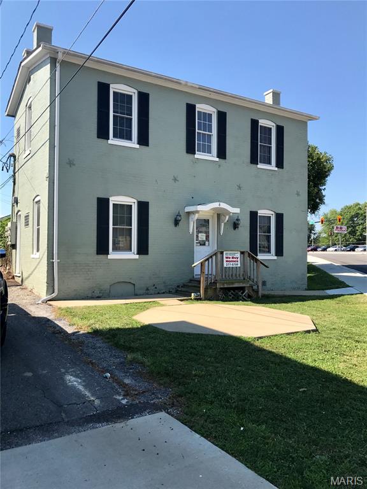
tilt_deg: +0.8
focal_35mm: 28
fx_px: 396
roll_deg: -1.3
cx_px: 184
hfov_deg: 49.7
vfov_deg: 63.4
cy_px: 244
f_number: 1.8
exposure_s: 1/1389
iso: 20
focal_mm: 3.99
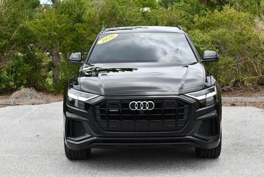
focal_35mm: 72
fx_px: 528
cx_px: 132
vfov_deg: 19.0
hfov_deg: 28.0
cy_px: 88
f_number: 8
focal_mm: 36
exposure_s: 1/250
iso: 200
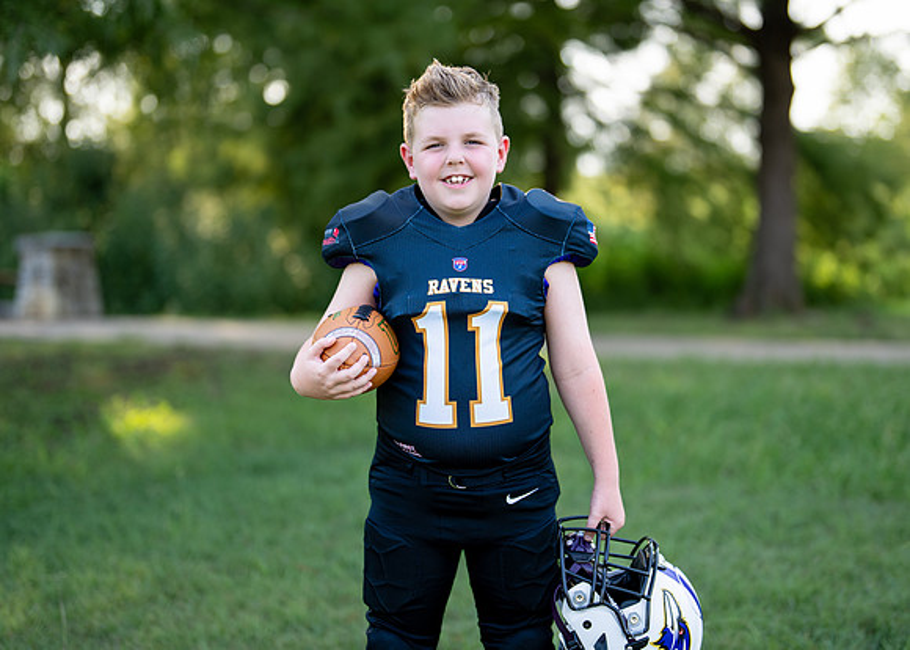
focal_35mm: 64
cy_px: 284
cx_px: 484
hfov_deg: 30.6
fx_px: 1664
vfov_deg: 22.1
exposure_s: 1/1250
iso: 100
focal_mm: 50
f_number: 1.2
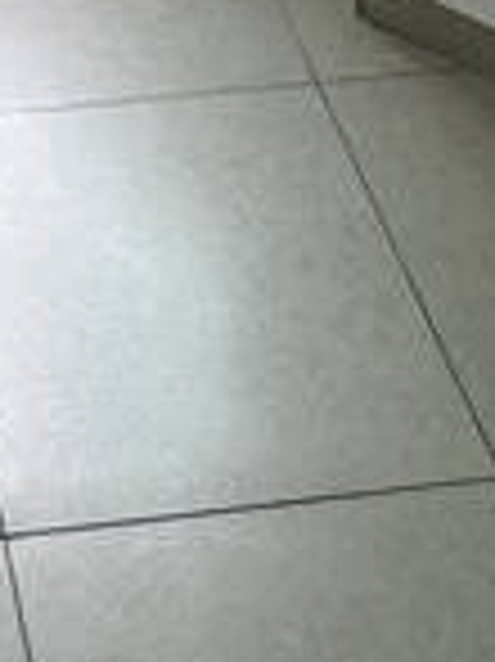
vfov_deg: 12.3
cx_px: -216
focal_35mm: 103
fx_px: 1967
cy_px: -1162
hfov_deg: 13.6
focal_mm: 2.22
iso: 64
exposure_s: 1/120
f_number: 2.2
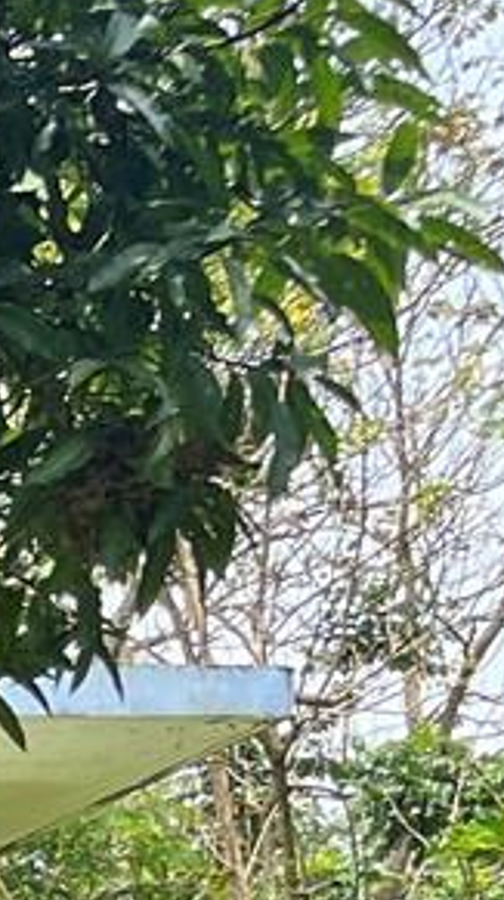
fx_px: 3718
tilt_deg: +2.5
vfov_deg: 12.5
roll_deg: +0.7
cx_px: -1379
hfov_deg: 6.5
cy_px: 1667
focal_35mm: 156
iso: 50
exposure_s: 1/1266
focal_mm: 5.1
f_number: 1.6
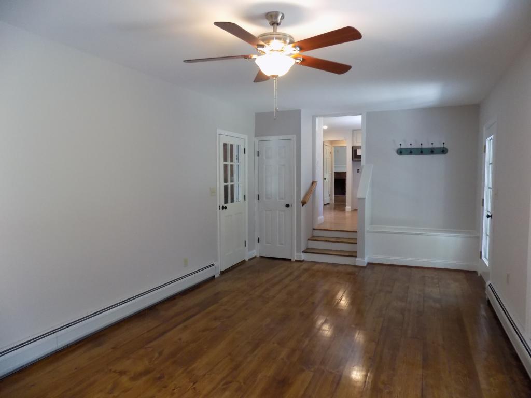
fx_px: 353
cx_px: 266
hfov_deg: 73.9
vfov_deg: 58.9
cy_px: 199
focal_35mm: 23
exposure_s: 1/30
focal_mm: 4
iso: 320
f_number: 3.1
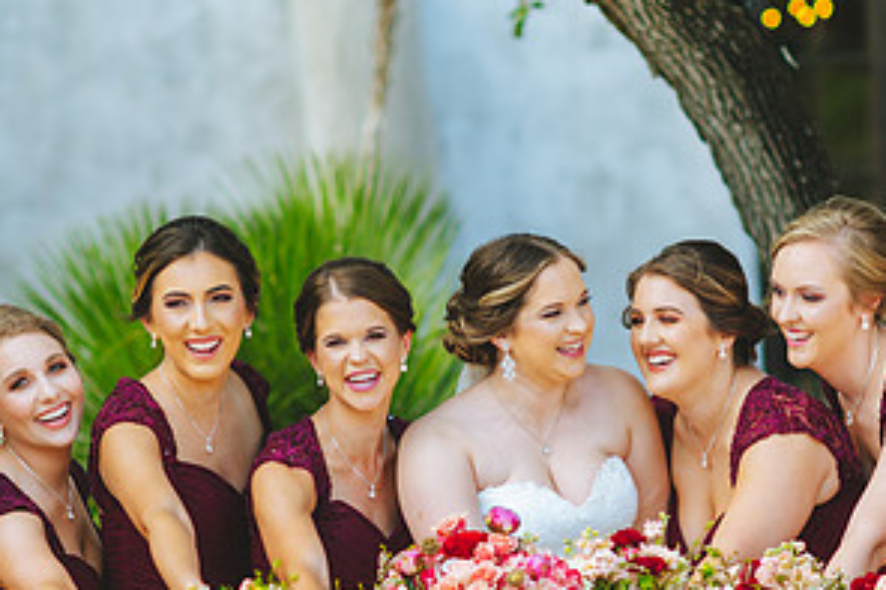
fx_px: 4181
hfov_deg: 12.1
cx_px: 408
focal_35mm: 170
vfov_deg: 8.0
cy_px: 540
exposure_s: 1/1000
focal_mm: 85
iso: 160
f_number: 2
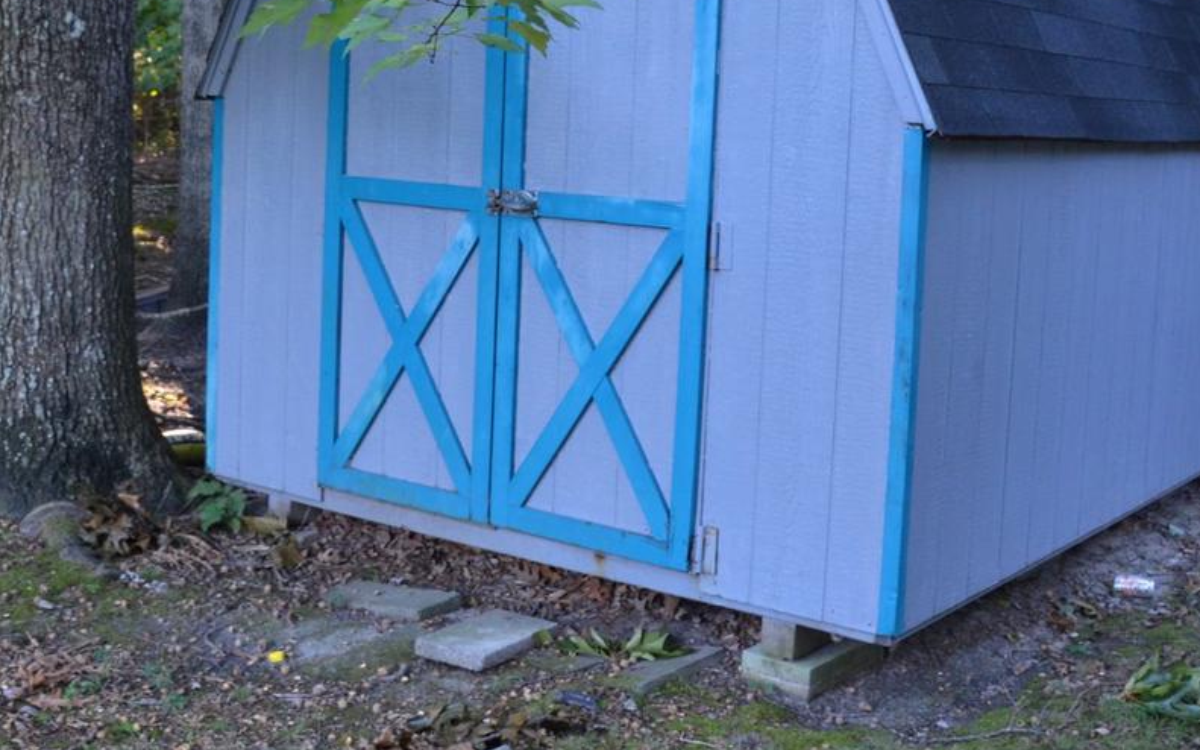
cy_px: 191
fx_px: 1635
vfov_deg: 25.5
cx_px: 555
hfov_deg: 40.3
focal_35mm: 50
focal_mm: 18
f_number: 4
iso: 720
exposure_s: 1/60
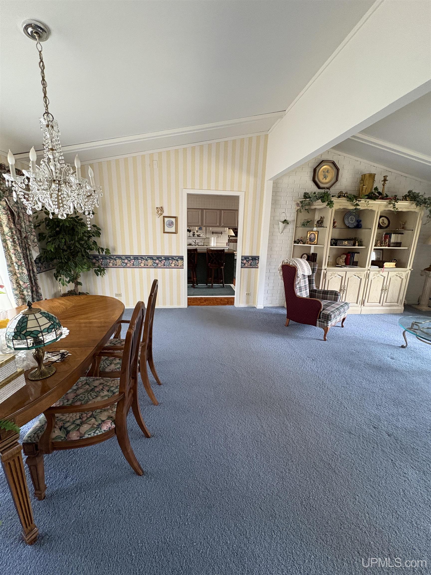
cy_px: 288
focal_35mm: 14
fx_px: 232
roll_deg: -1.6
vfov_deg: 102.1
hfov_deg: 85.7
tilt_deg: -13.5
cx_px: 216
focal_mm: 2.22
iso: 400
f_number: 2.2
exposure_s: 1/60
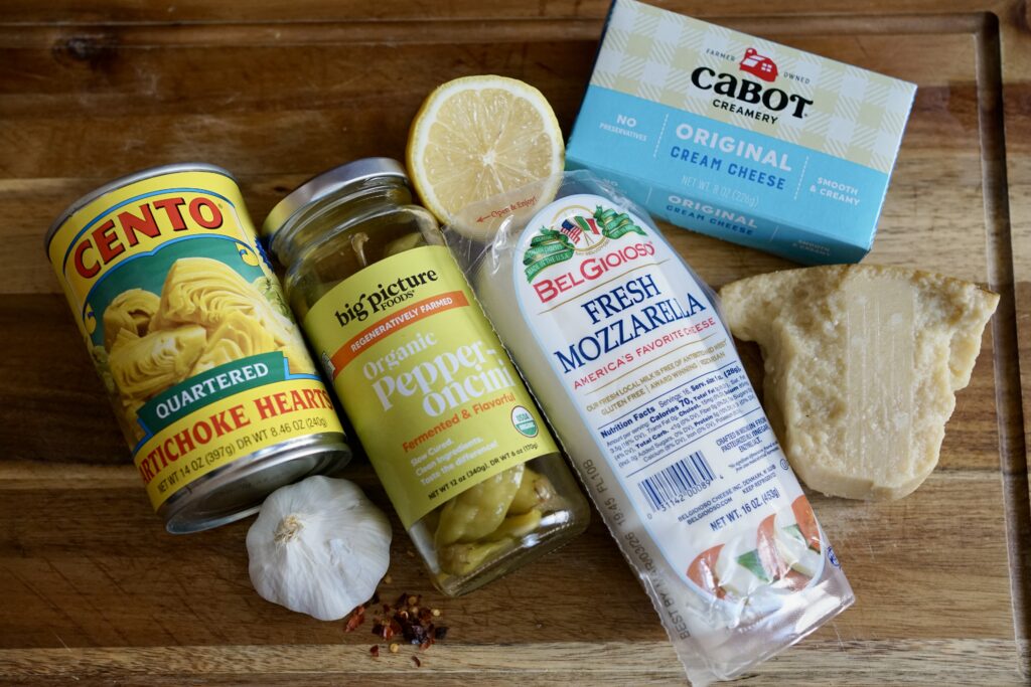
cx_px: 516
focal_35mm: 35
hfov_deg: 54.4
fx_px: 1002
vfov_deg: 37.9
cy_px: 344
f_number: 4
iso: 1250
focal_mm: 35
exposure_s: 1/160
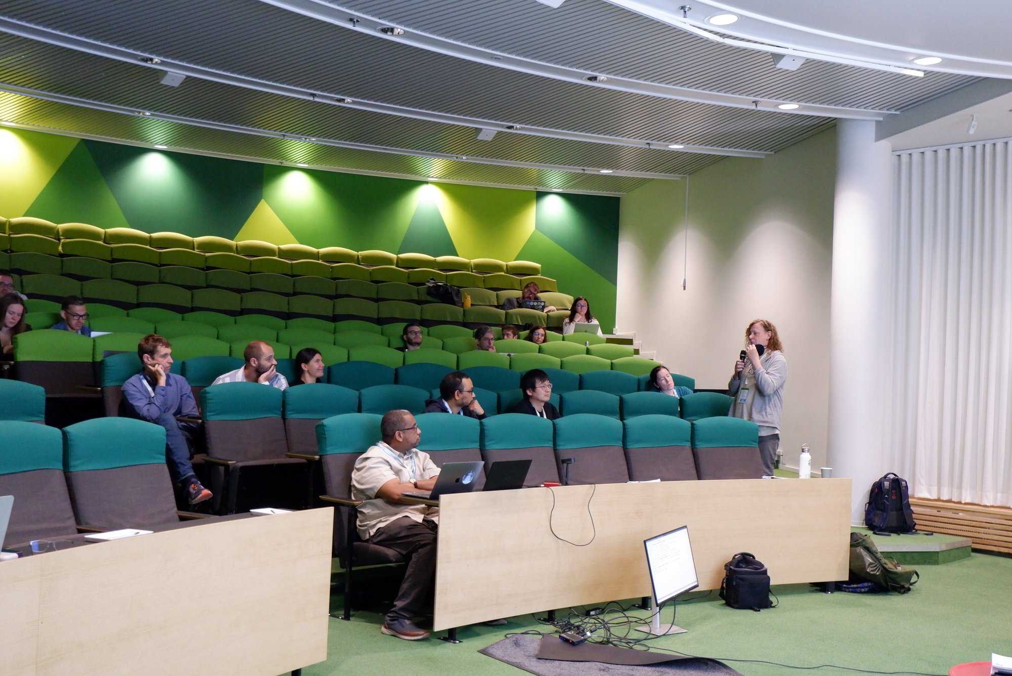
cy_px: 338
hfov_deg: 49.5
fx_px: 1097
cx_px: 506
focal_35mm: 39
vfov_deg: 34.3
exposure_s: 1/80
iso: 4000
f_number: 4.4
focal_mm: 26.4
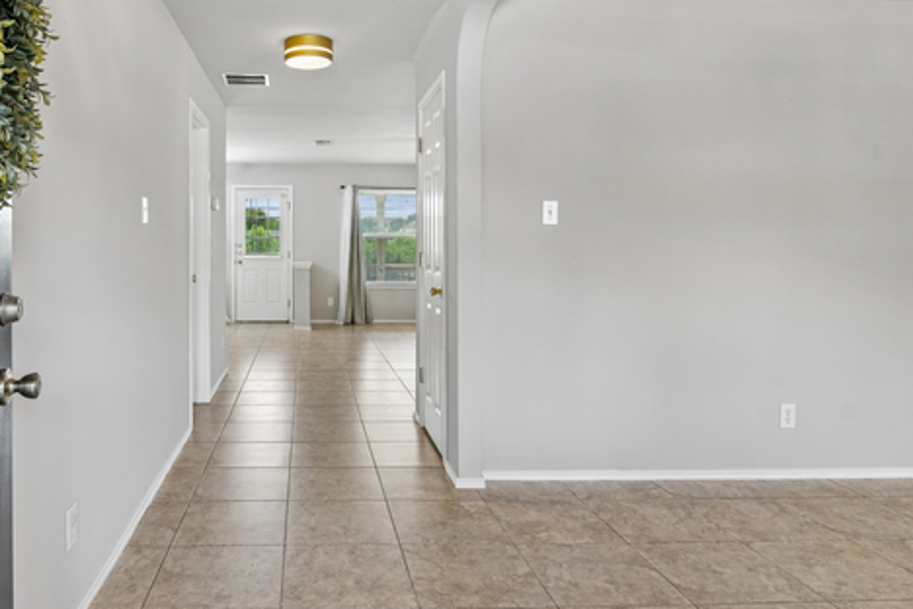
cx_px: 316
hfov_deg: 67.8
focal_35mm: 26
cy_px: 245
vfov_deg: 49.3
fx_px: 659
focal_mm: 13
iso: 320
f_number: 8
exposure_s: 1/50
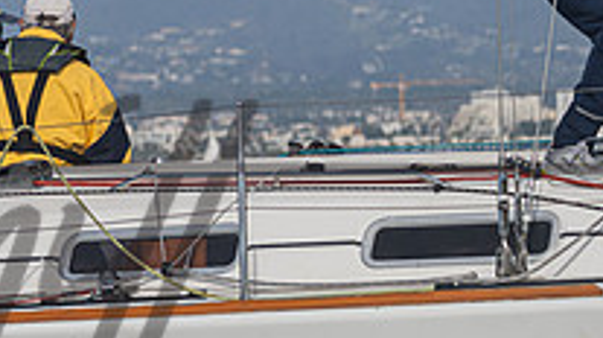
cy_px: 237
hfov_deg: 5.1
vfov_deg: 2.8
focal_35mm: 426
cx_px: -160
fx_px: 6805
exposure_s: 1/4000
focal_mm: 145
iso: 320
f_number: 6.3
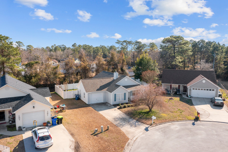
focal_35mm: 28
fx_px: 177
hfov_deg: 65.5
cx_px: 114
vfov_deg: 46.4
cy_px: 76
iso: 100
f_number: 5.6
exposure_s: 1/500
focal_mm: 10.26
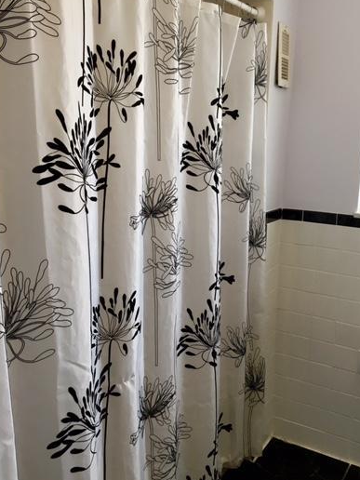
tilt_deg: -9.5
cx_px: 201
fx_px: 499
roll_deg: -2.2
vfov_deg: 51.3
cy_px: 226
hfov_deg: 39.6
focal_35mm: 36
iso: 25
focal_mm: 4.15
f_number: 2.2
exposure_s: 1/40
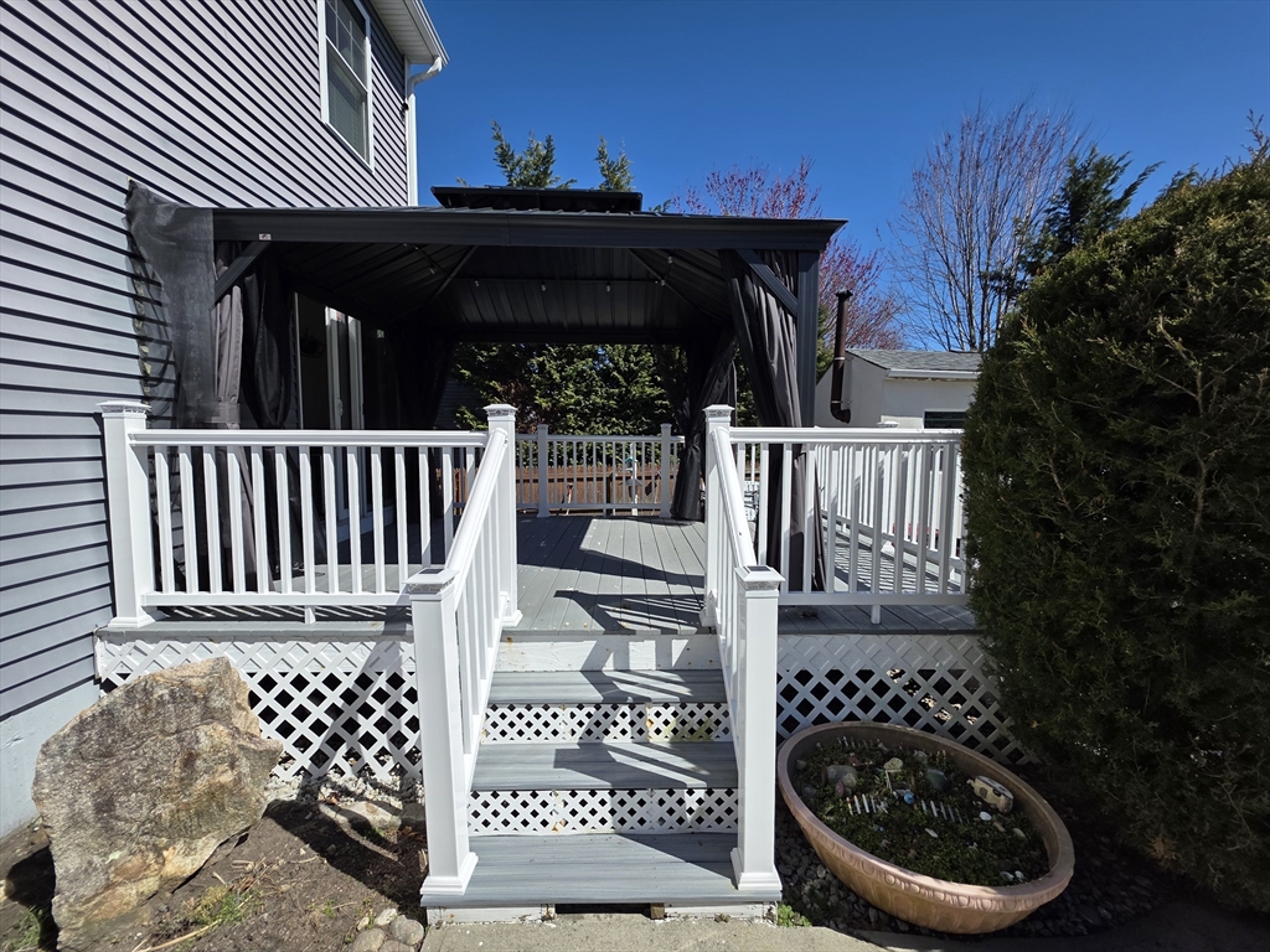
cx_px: 635
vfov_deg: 89.9
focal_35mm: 13
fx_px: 477
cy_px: 476
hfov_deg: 106.2
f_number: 1.9
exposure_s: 1/2417
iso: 40
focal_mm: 2.2
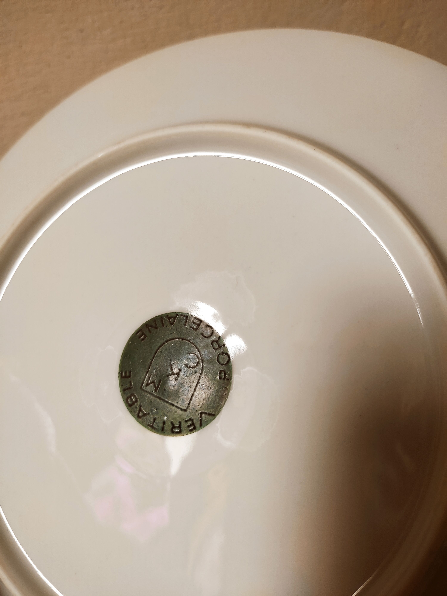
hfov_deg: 53.1
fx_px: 448
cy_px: 298
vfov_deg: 67.3
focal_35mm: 26
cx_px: 224
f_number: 1.79
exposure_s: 1/33
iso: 314
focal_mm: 4.74
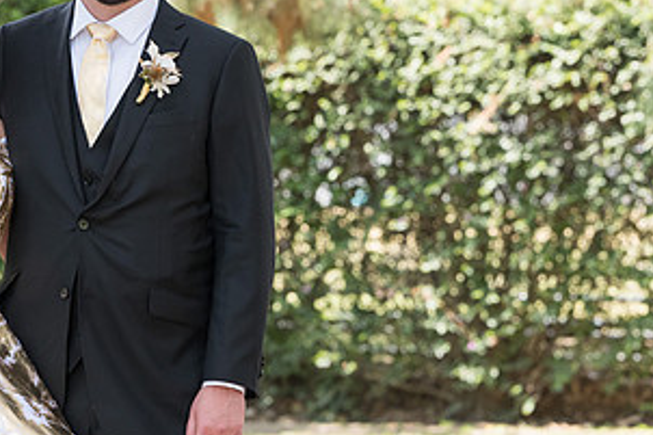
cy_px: 145
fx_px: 4605
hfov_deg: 8.1
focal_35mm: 254
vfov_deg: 5.4
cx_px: 75
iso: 500
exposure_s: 1/640
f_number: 5.6
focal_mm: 125
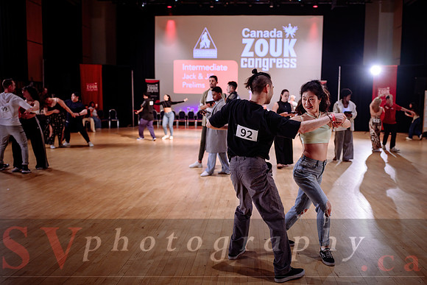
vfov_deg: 40.7
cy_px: 146
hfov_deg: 58.1
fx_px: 384
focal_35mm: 32
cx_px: 225
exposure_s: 1/320
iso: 1600
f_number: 2
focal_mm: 30
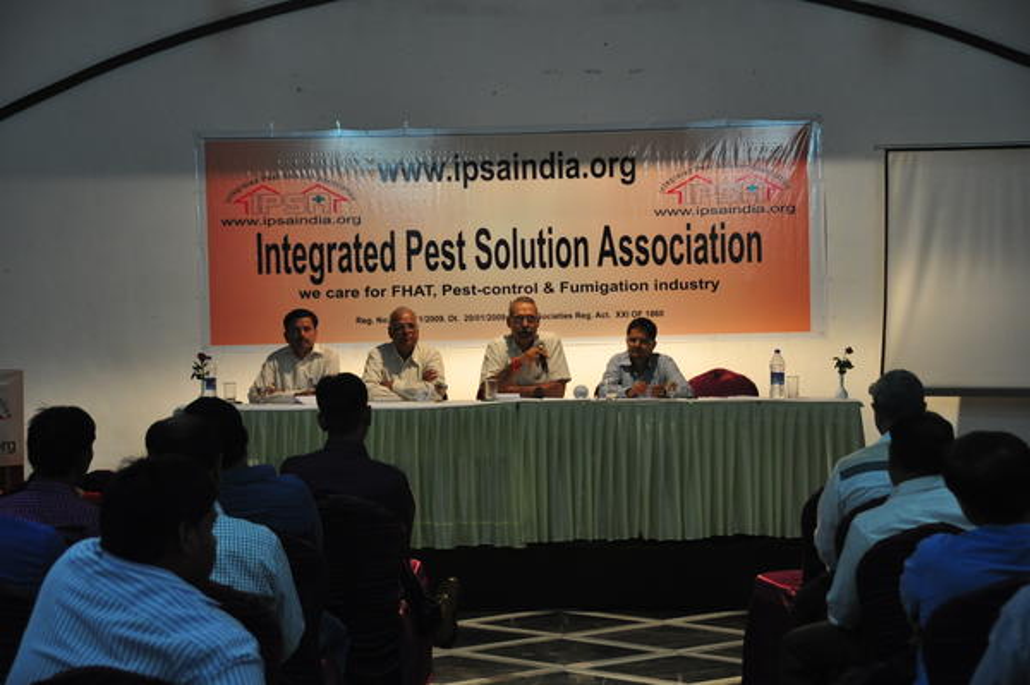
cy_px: 342
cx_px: 515
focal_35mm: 82
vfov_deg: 16.5
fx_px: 2358
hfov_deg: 24.6
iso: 800
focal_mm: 55
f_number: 5
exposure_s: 1/80
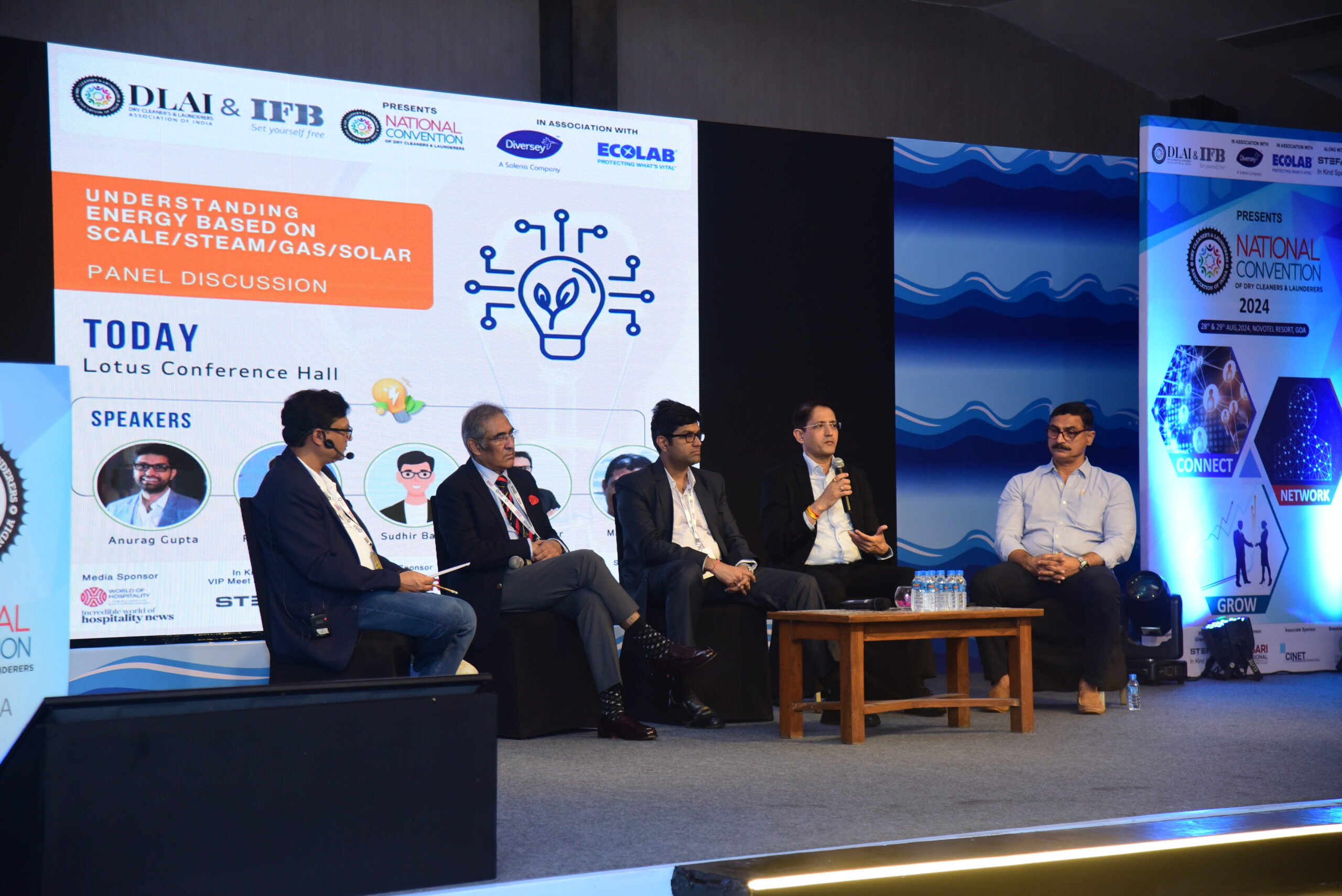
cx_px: 671
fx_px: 2909
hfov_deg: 26.0
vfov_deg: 17.5
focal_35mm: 78
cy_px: 448
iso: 1600
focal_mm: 78
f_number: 4
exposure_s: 1/125
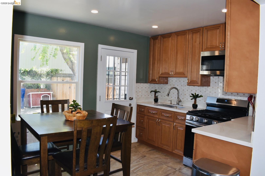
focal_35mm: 27
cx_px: 132
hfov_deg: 67.4
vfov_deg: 47.9
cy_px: 88
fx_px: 199
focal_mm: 18
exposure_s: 1/125
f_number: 5.6
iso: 500
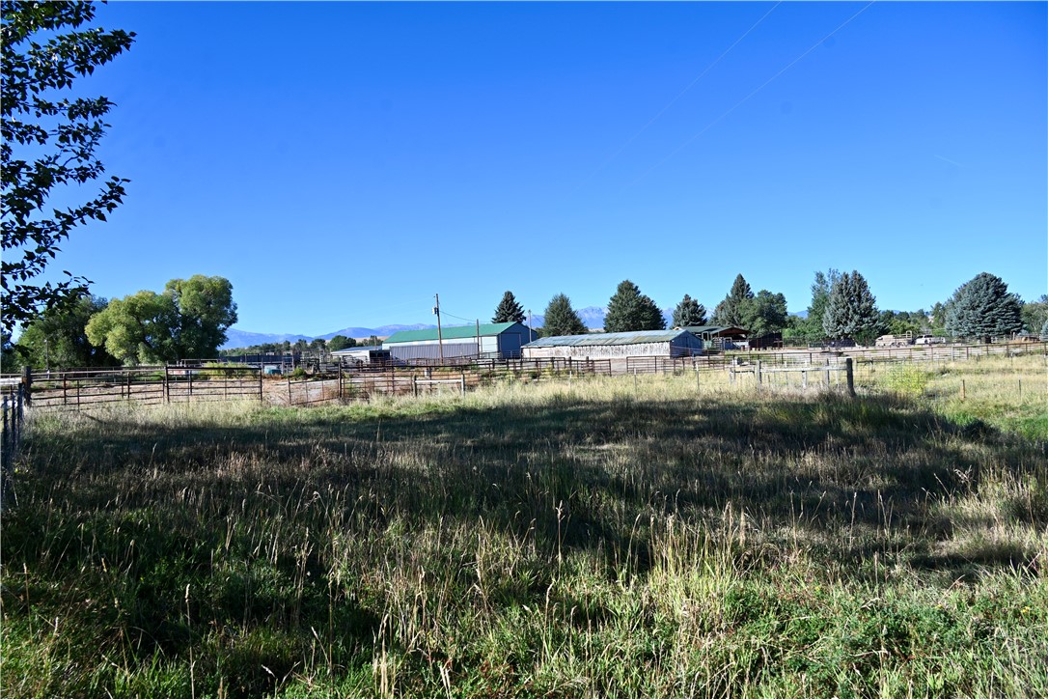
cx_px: 524
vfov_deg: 53.1
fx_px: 699
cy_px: 350
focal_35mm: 24
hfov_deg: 73.7
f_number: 6.3
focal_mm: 24
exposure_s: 1/320
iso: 100
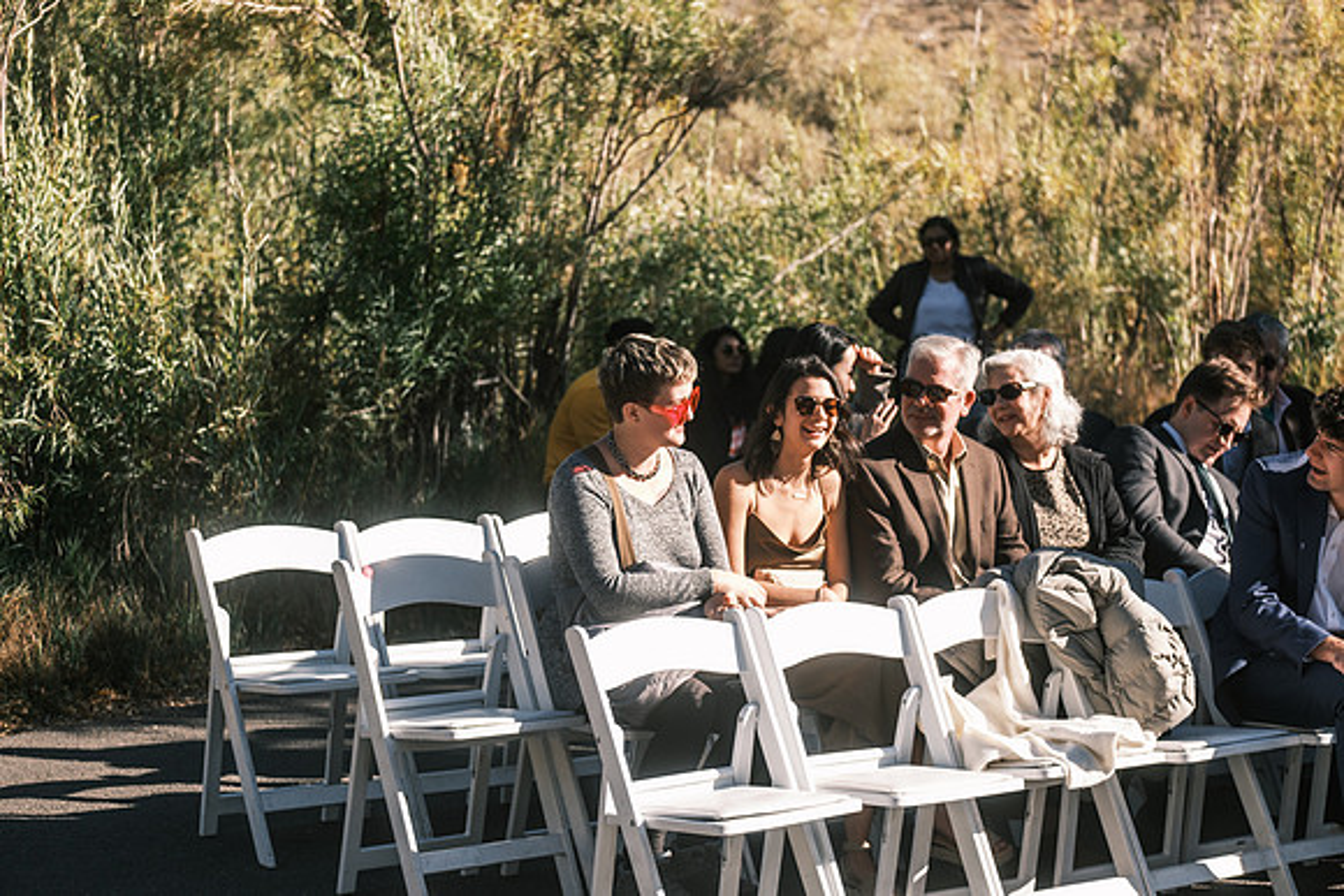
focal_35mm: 75
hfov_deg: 27.0
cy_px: 448
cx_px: 672
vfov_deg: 18.2
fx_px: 2801
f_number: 2.8
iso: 200
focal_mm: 50
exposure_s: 1/1100
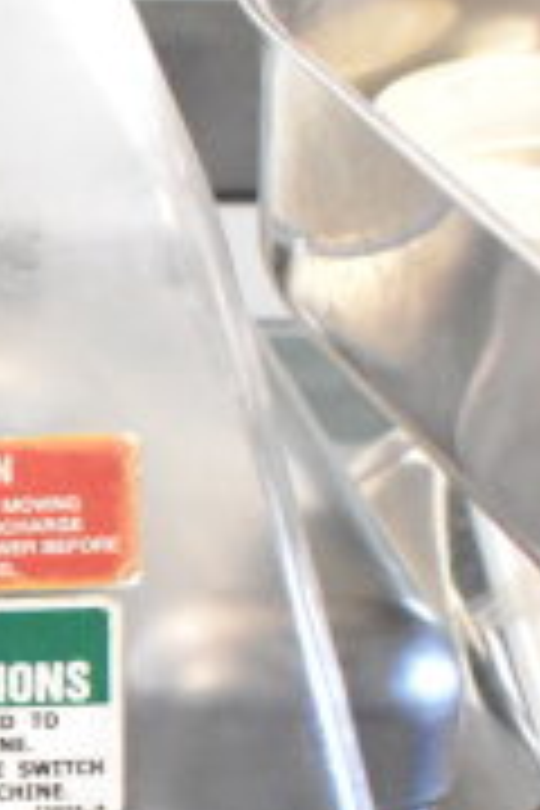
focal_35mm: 161
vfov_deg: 12.7
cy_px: 668
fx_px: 3612
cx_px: -819
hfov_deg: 7.8
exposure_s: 1/100
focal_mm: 21
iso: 6400
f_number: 5
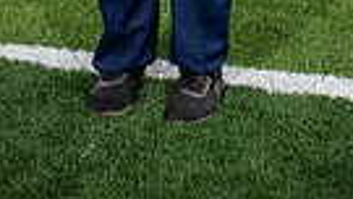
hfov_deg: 17.6
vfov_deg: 8.7
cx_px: 180
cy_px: -340
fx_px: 1142
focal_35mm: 122
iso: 125
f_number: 7.1
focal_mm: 35
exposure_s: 1/400
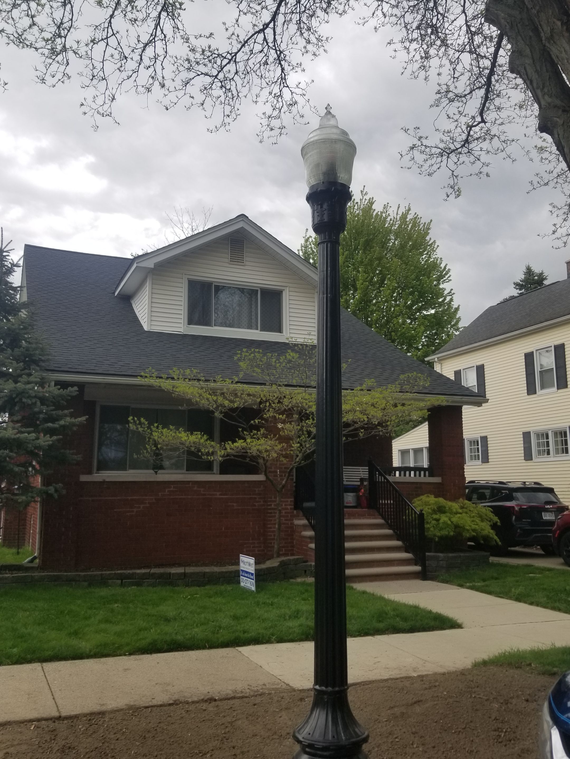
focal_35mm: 26
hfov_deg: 53.1
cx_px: 285
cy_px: 380
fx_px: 571
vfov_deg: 67.3
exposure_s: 1/1045
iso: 50
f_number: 1.7
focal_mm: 4.25
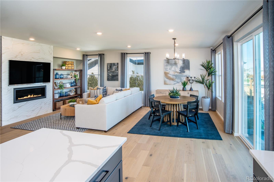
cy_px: 91
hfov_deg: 90.0
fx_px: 137
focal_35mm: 18
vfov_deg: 67.4
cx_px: 137
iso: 100
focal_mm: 18
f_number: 13
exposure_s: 1
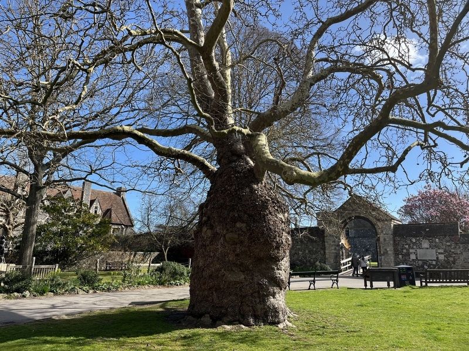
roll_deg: -1.2
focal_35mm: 26
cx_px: 234
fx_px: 352
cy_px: 176
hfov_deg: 67.3
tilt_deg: +12.0
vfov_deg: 53.1
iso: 50
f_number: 1.6
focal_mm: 5.1
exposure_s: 1/1802
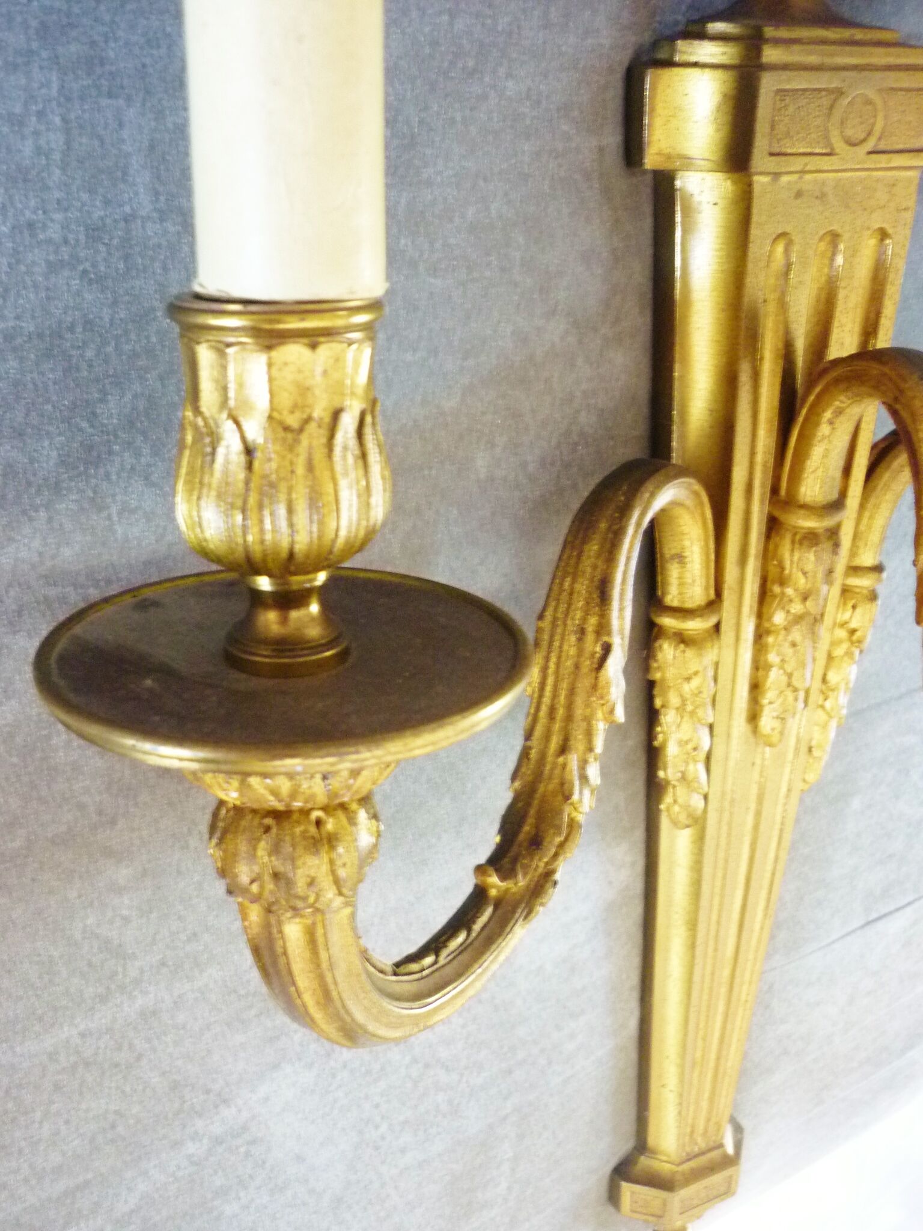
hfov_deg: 42.9
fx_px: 1173
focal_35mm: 33
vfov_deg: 55.4
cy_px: 616
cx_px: 462
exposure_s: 1/13
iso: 400
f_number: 2.8
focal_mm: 5.5
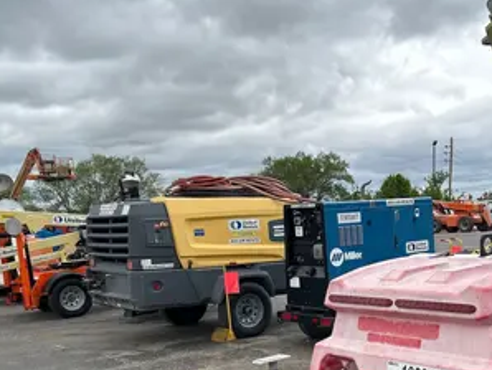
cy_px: 296
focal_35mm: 48
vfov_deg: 29.6
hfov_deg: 39.2
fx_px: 683
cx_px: 322
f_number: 1.5
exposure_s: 1/2762
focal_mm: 5.7
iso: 50
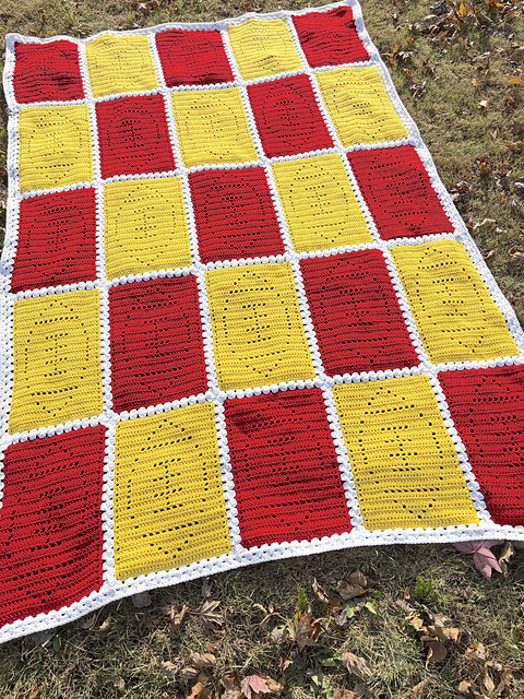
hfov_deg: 53.1
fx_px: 525
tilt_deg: -61.2
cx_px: 262
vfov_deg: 67.3
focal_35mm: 26
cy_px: 350
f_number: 1.6
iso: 50
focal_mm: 5.96
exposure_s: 1/4950
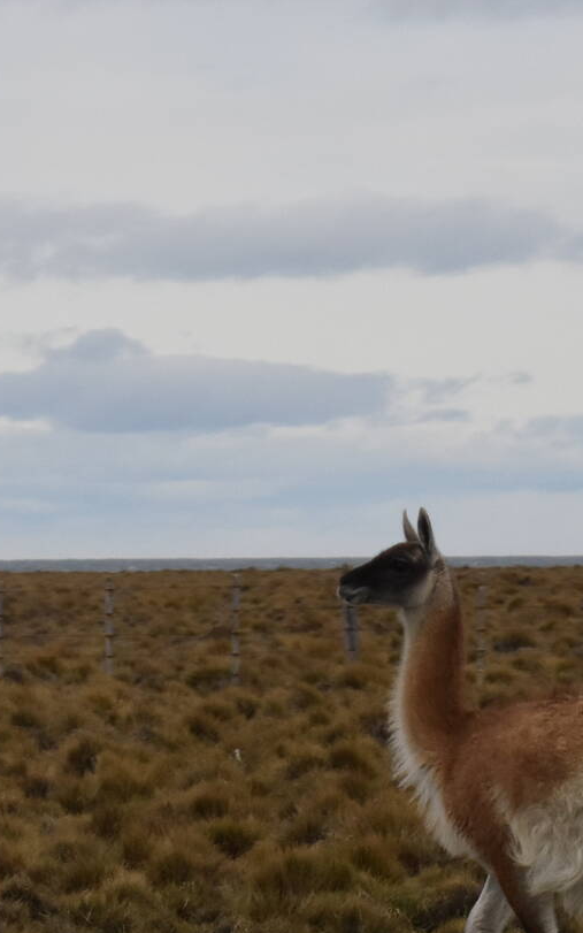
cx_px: 192
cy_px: 700
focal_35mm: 270
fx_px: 6853
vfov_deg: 7.8
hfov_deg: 4.9
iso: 800
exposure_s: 1/800
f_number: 5.6
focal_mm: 55
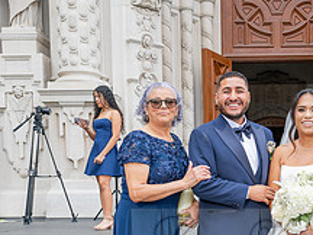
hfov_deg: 30.3
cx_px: 256
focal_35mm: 62
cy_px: 243
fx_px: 561
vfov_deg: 22.6
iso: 200
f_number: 5
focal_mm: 24
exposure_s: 1/200
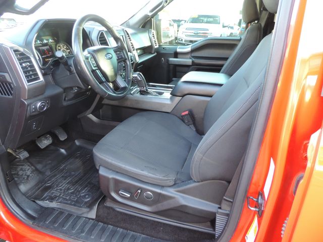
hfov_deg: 71.6
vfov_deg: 56.8
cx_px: 162
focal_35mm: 24
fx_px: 224
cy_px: 121
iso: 400
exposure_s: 1/30
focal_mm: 4.3
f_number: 3
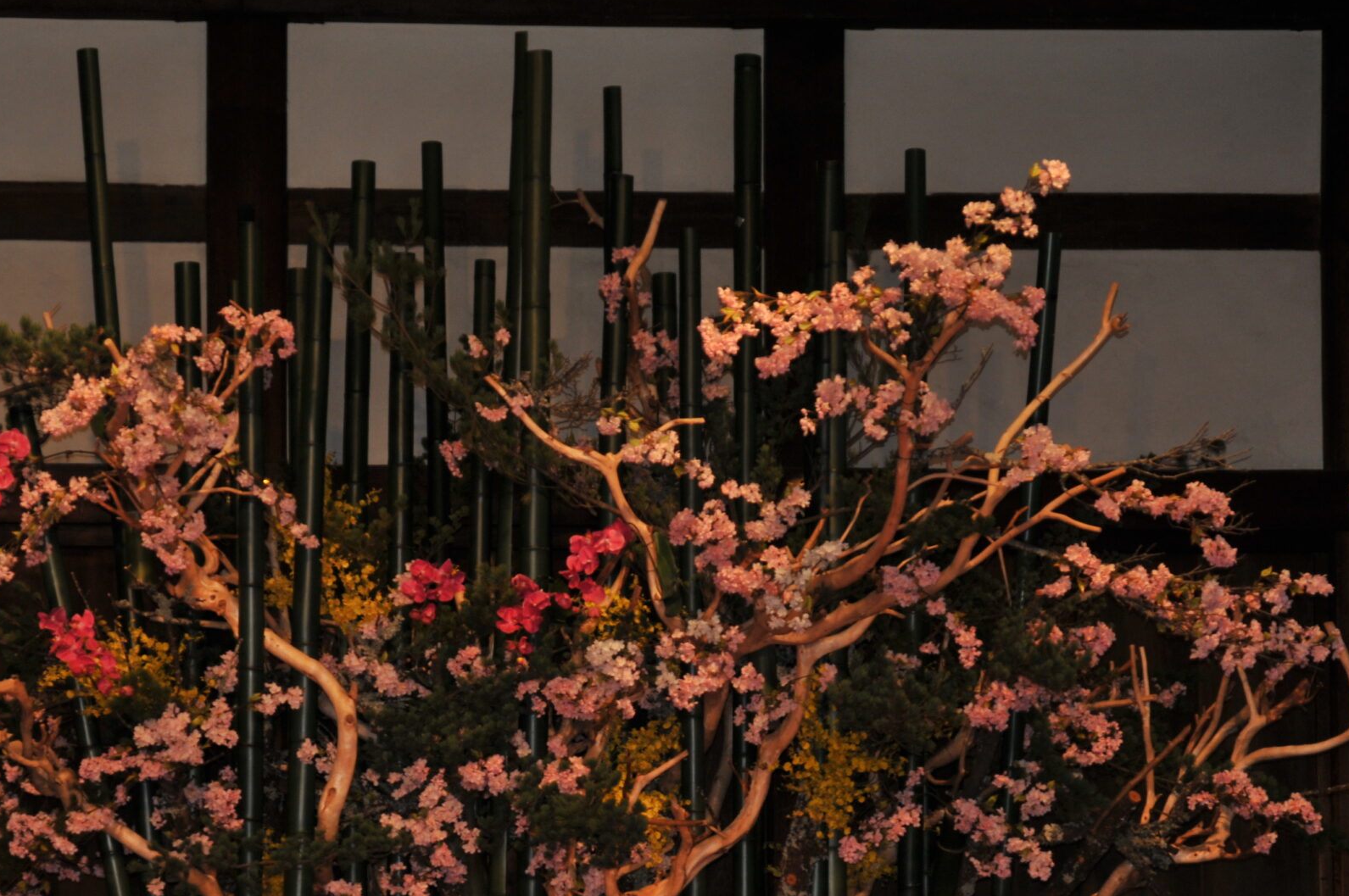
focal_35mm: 111
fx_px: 4155
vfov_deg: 12.3
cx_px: 504
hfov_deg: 18.4
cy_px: 709
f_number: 5
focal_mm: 46
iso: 200
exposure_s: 1/60
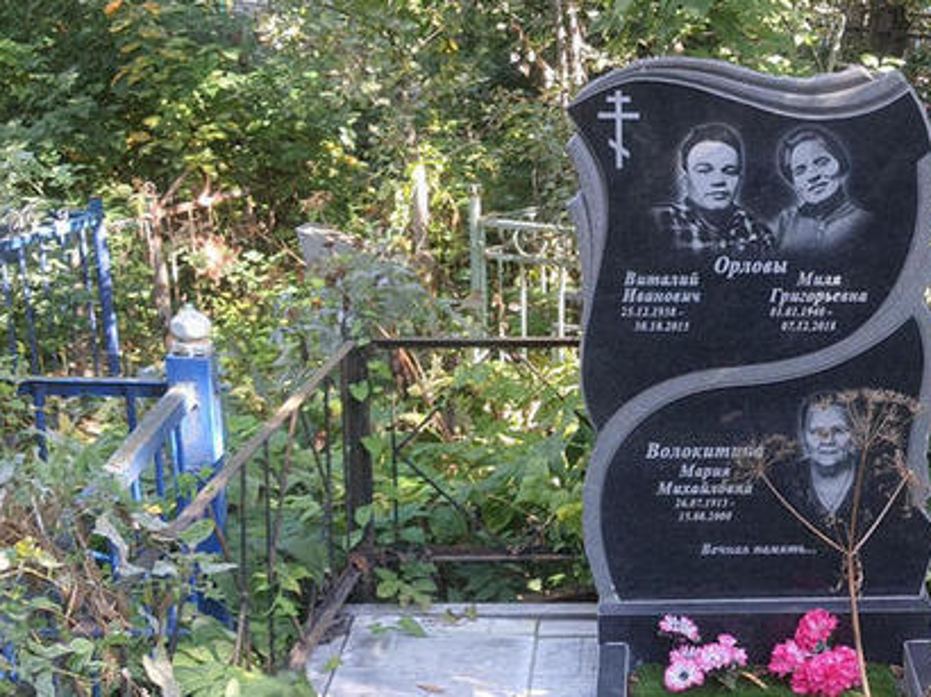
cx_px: 743
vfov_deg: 22.4
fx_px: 1747
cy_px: 486
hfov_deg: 29.2
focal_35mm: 65
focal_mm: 4.32
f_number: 1.7
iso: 50
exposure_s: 1/103
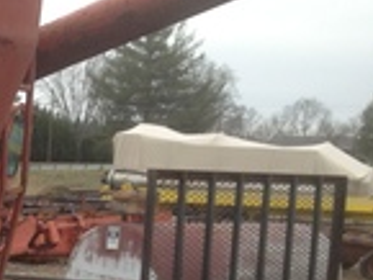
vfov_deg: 11.1
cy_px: 360
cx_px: -167
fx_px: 1413
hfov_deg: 14.2
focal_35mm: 131
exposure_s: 1/223
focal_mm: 4.28
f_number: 2.4
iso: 50
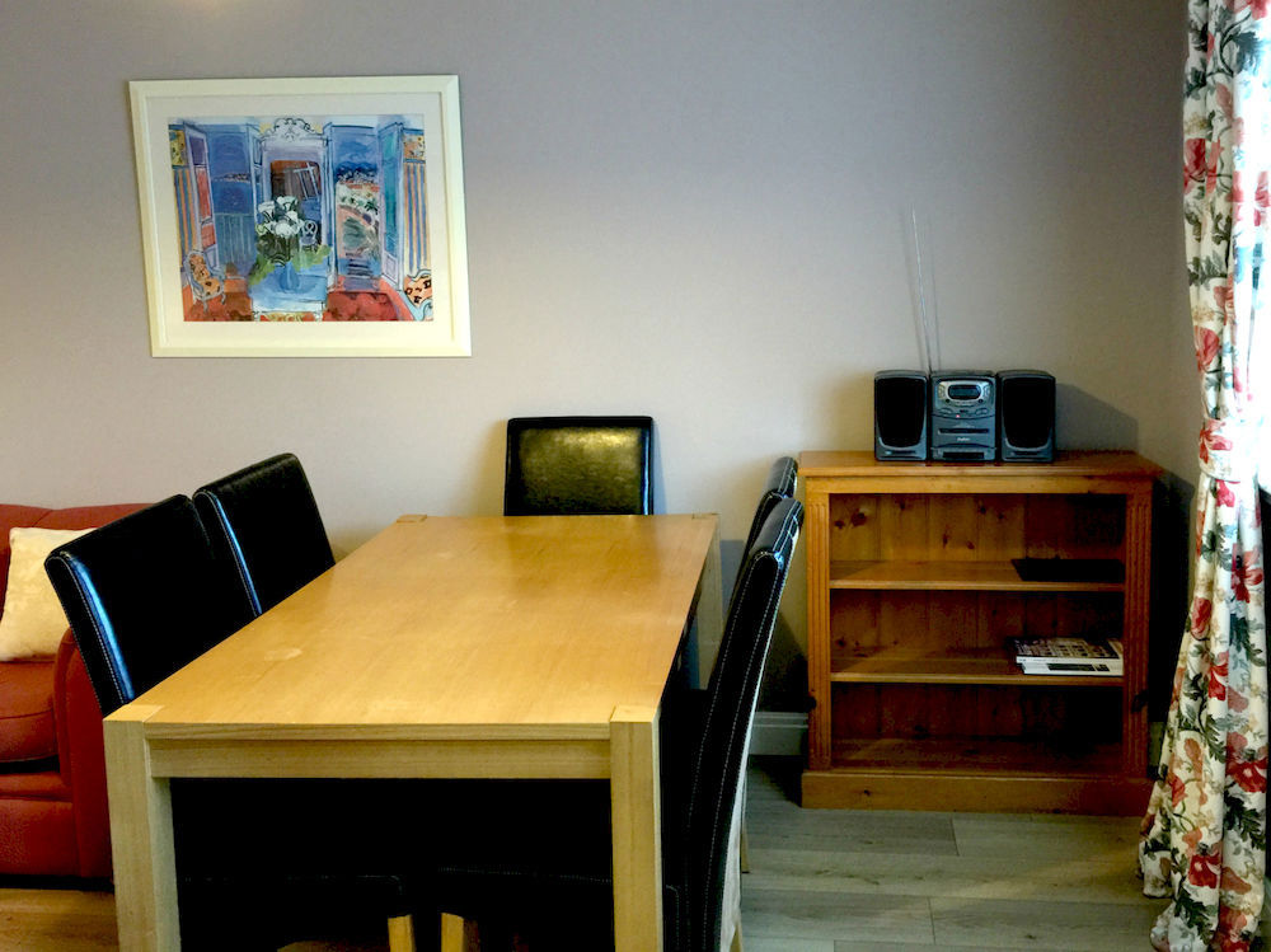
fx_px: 1064
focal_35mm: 29
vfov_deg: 48.2
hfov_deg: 61.7
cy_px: 476
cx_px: 636
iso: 100
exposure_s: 1/10
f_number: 2.2
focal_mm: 4.15
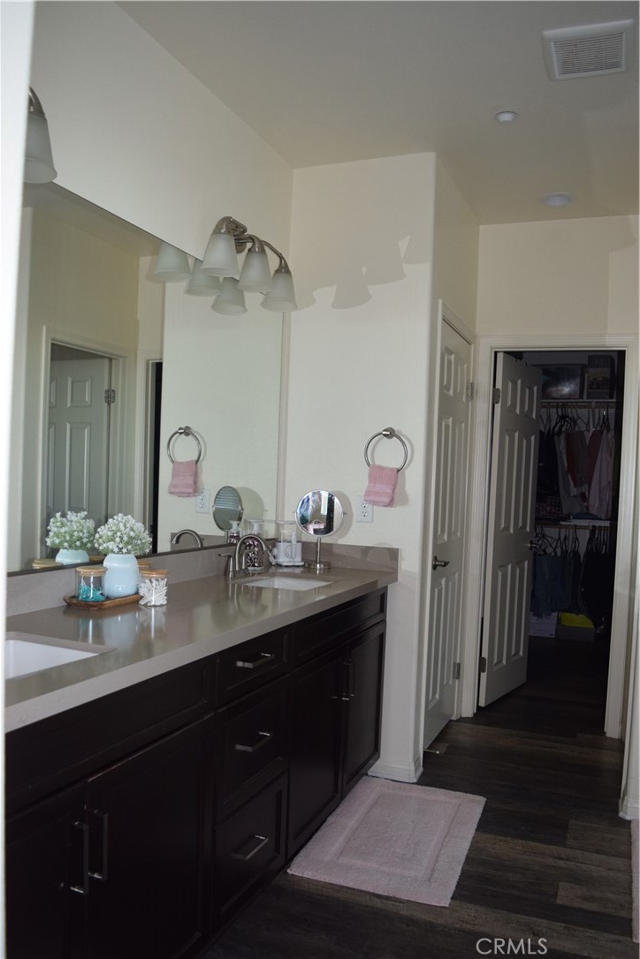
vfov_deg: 67.4
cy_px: 480
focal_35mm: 27
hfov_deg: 47.9
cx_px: 320
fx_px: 720
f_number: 4
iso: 800
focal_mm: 18
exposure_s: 1/60
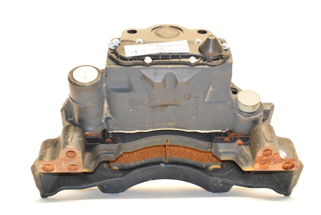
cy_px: 108
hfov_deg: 35.0
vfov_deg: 23.8
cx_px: 160
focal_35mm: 57
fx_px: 509
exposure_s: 1/125
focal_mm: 38
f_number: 7.1
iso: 3200
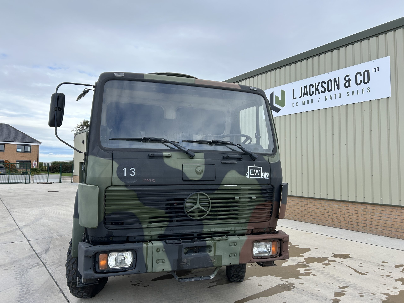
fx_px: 303
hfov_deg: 67.3
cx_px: 202
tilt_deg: +6.5
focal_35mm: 26
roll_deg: +0.0
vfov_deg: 53.1
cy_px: 152
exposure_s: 1/1724
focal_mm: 5.7
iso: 50
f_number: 1.5
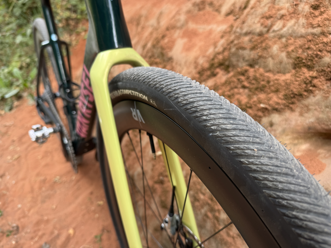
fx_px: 229
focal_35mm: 24
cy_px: 124
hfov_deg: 71.6
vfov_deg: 56.8
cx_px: 166
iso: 64
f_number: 1.78
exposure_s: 1/121
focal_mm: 6.76
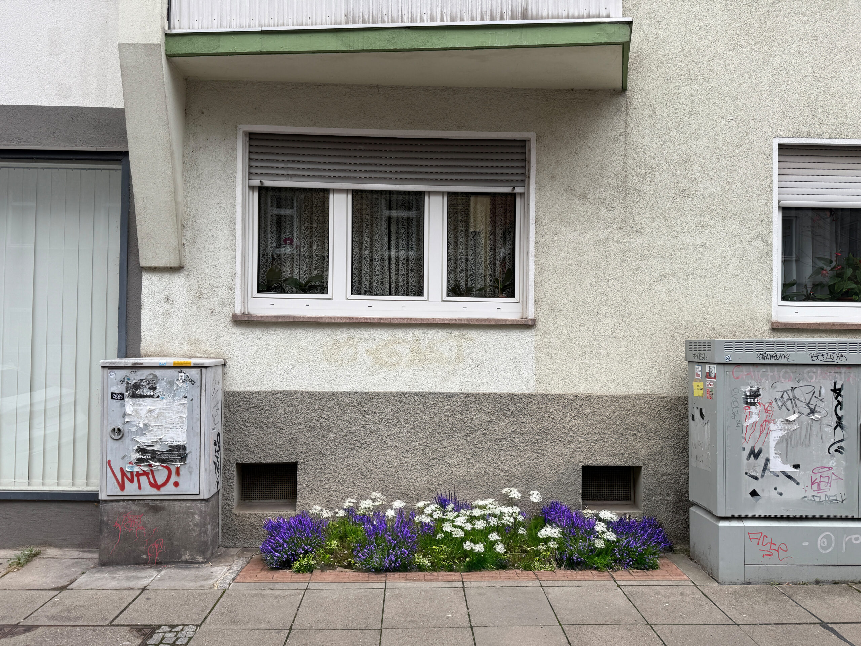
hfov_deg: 71.6
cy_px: 323
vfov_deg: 56.8
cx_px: 430
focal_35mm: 24
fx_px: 597
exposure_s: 1/632
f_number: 1.78
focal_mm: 6.76
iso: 80
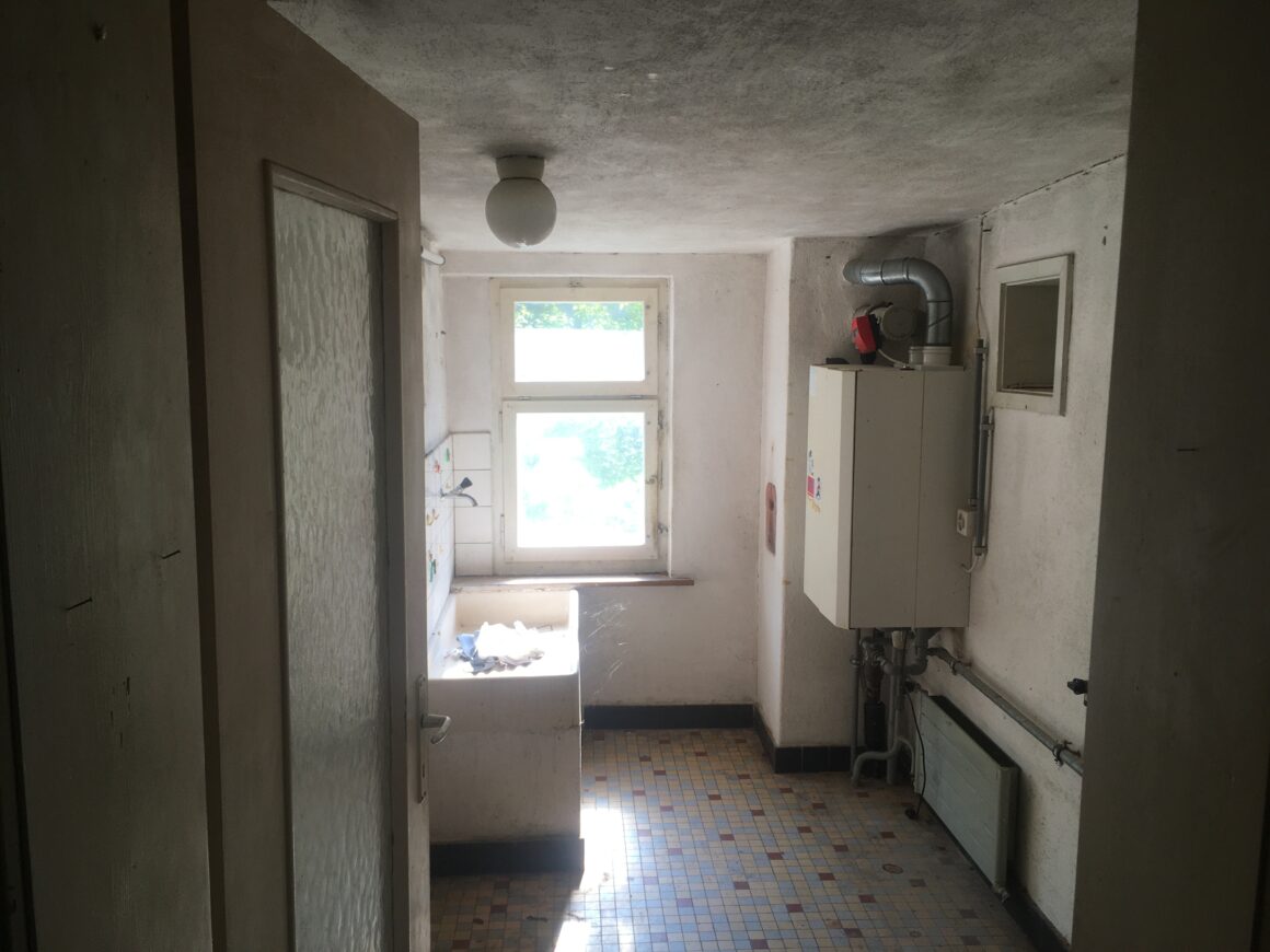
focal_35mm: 29
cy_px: 476
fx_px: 1064
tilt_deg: -10.1
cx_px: 635
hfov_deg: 61.7
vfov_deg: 48.2
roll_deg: -0.6
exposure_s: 1/100
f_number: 2.2
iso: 25
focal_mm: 4.15
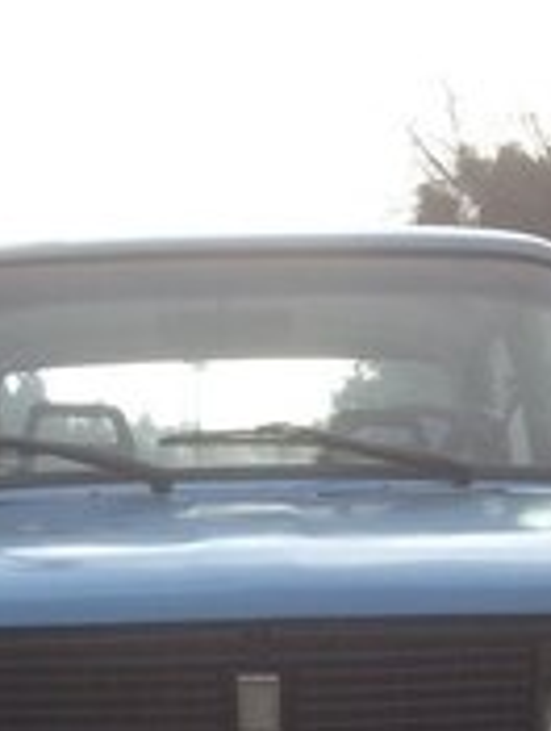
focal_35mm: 99
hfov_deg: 15.0
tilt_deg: -13.3
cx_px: 292
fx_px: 2093
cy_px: 982
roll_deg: +1.5
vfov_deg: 18.3
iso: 50
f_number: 2.4
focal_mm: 4.28
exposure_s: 1/746
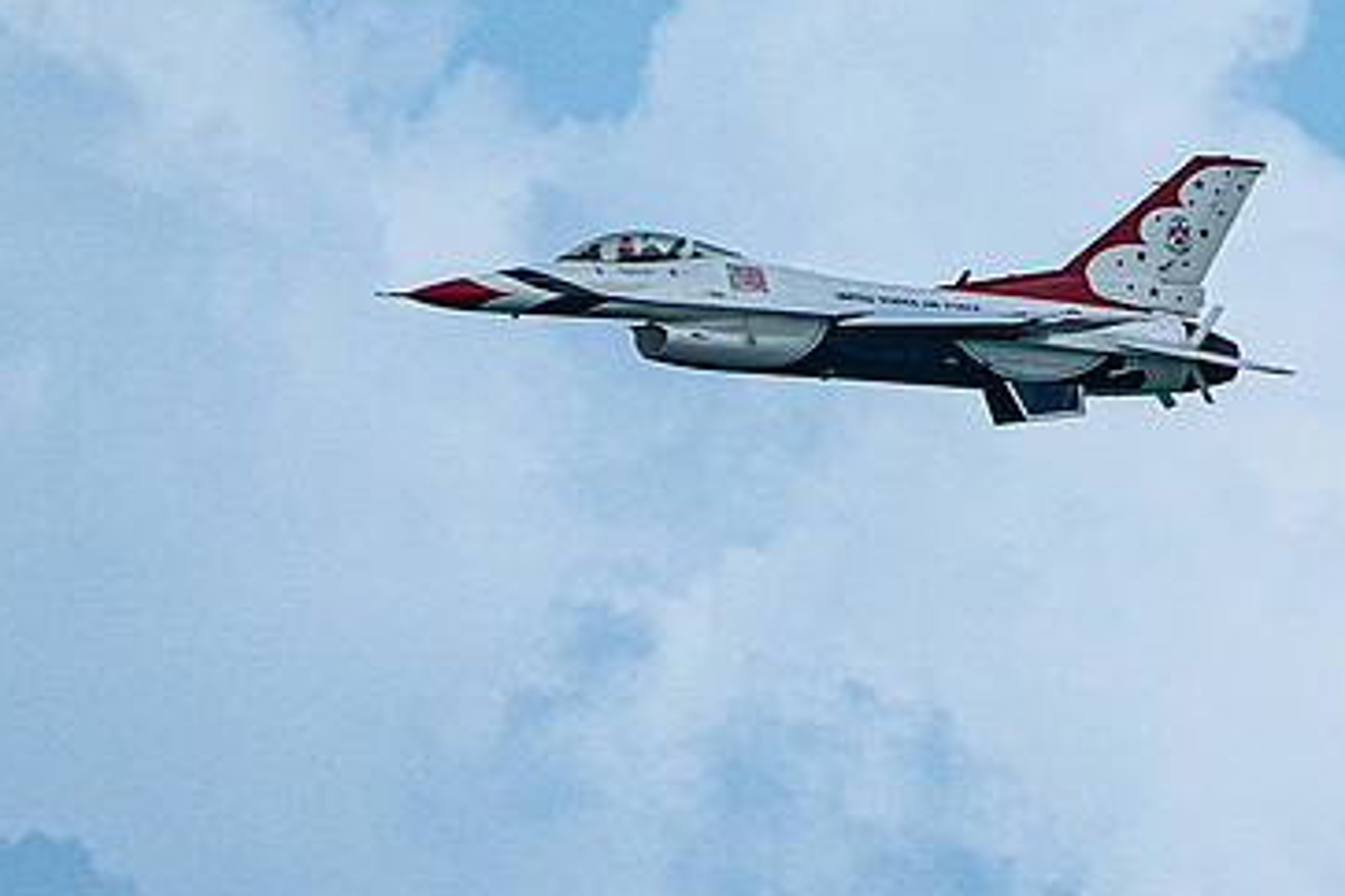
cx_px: 1657
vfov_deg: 1.0
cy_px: 143
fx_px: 50620
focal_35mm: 1355
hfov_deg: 1.5
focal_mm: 400
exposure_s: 1/1600
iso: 800
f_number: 10
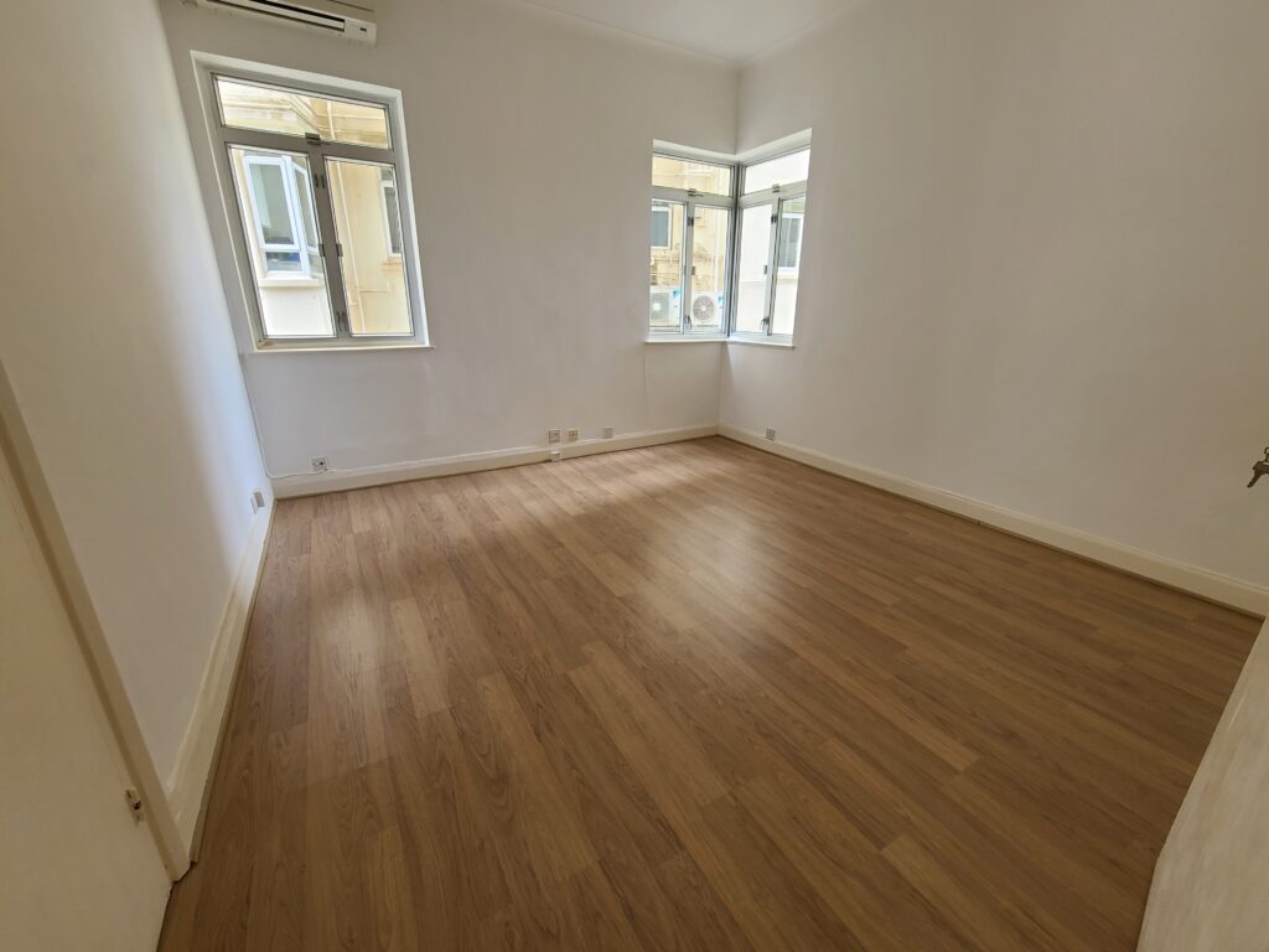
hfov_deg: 106.2
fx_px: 477
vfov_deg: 89.9
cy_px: 476
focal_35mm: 13
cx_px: 634
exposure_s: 1/50
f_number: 2.2
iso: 80
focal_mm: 2.2
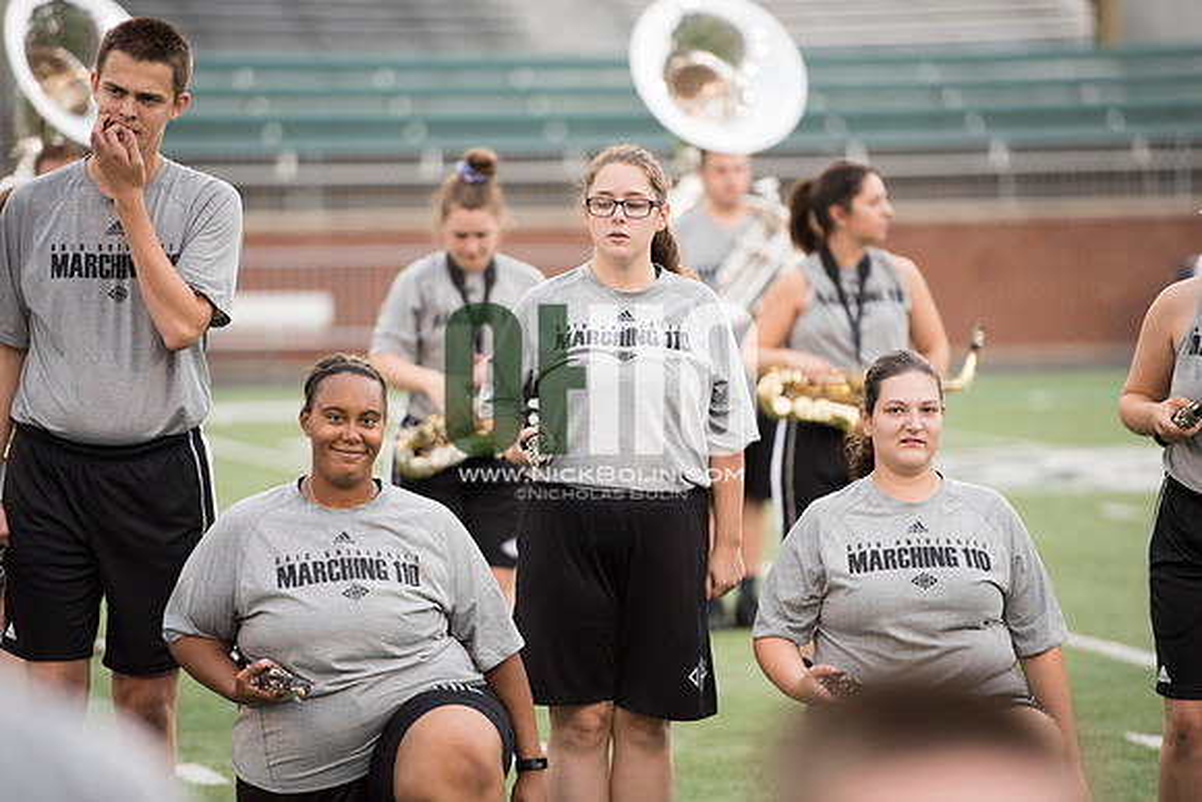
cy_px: 401
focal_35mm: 195
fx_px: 6512
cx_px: 601
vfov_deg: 7.0
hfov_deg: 10.5
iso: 1000
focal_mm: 195
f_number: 2.8
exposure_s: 1/1250
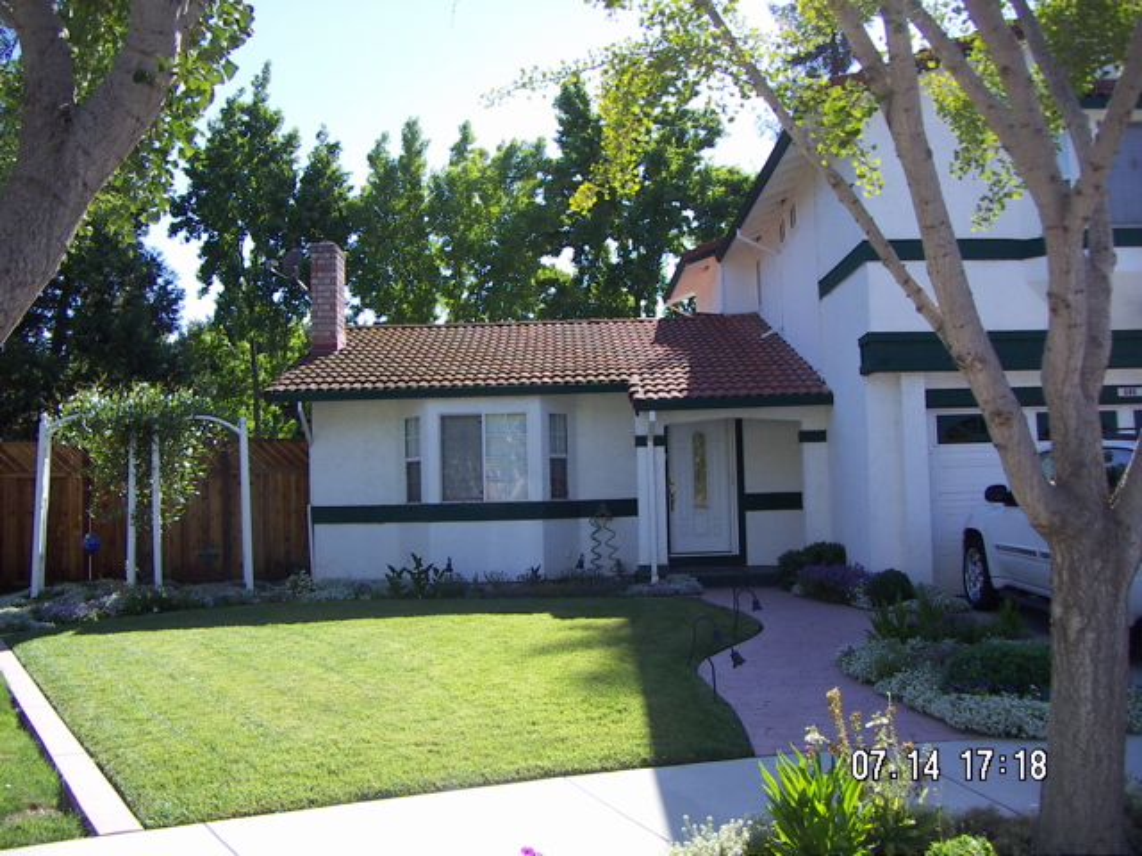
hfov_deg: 51.4
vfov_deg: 39.7
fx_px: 1188
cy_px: 428
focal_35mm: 36
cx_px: 571
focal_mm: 4.7
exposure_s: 1/500
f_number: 2.8
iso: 50
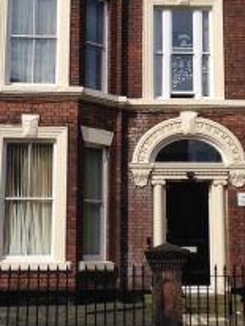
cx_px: 147
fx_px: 772
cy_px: 92
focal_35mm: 82
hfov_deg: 18.0
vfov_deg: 23.6
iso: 50
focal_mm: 4.12
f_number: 2.4
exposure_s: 1/2584
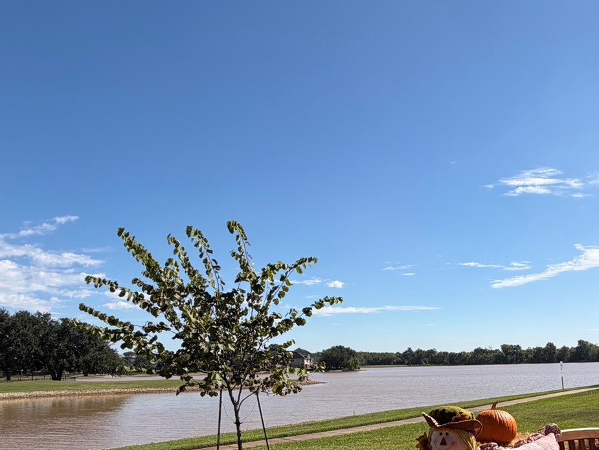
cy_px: 367
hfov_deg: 55.9
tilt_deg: -0.2
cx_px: 439
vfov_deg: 43.1
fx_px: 536
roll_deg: +2.0
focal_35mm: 31
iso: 20
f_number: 2.2
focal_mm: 2.22
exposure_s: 1/985
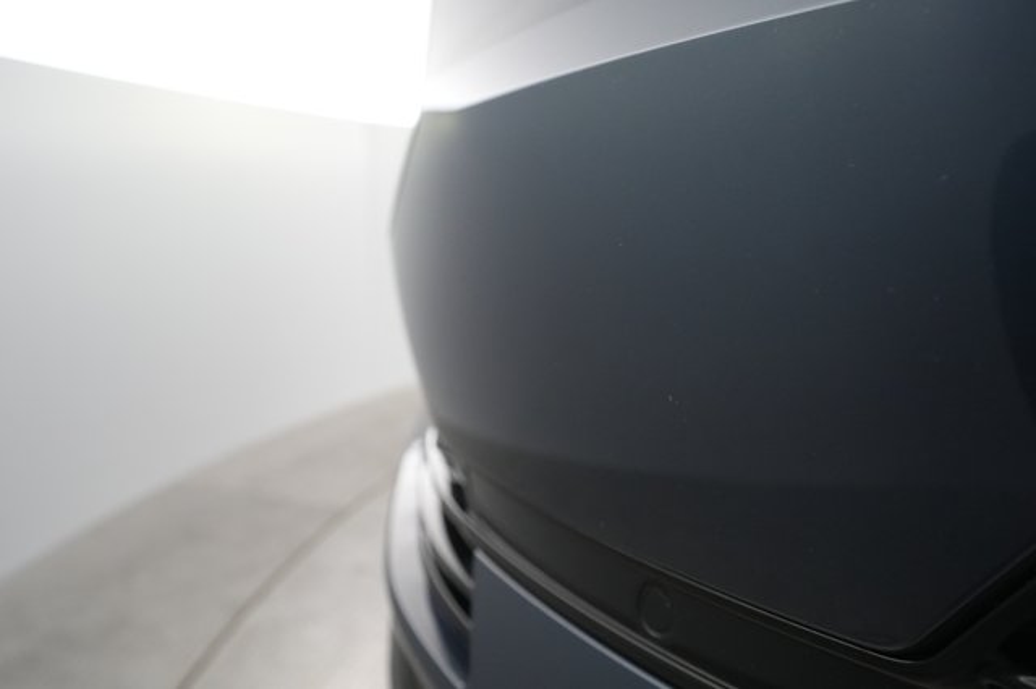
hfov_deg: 65.5
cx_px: 518
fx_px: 805
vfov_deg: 46.4
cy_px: 344
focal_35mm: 28
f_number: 4.5
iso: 4000
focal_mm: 28
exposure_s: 1/100
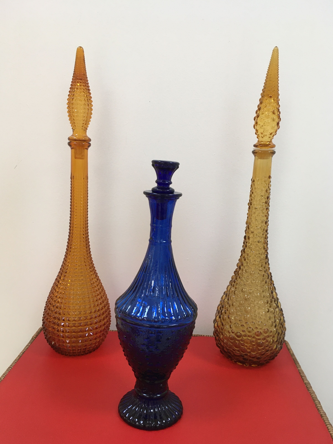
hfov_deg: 46.8
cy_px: 228
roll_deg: -1.6
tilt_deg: -13.0
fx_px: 385
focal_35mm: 30
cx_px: 168
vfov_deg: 60.0
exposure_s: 1/33
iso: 125
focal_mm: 4.15
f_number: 2.2
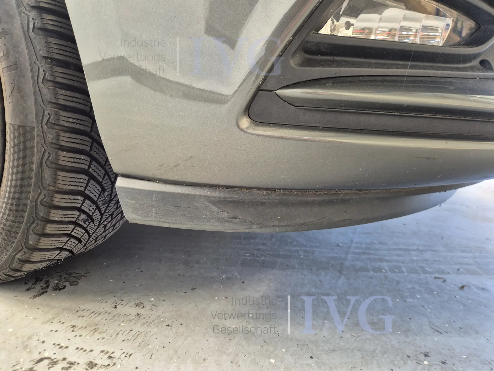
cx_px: 247
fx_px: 328
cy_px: 186
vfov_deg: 58.9
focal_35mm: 23
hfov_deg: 73.9
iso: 250
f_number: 1.8
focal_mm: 5.4
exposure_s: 1/50
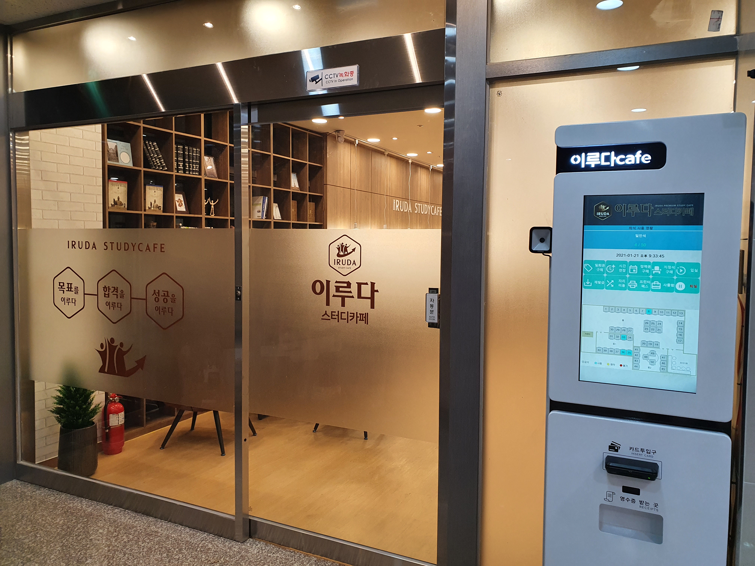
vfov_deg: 53.1
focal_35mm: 26
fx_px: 567
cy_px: 283
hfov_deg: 67.3
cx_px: 378
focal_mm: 4.32
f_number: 2.4
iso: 200
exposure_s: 1/120
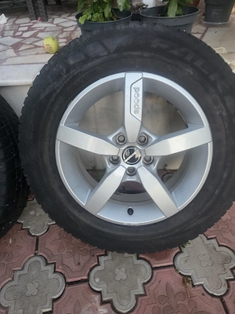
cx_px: 118
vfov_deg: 73.9
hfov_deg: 58.9
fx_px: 208
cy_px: 157
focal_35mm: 23
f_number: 1.7
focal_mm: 6.3
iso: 640
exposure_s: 1/101
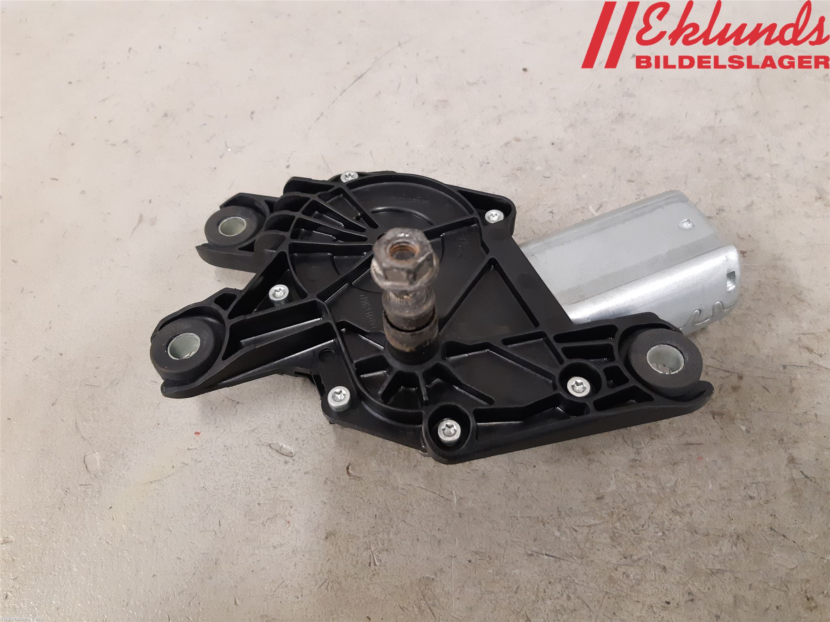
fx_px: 623
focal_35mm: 26
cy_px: 311
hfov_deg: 67.3
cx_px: 415
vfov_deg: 53.1
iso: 320
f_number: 1.7
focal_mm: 3.93
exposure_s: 1/50
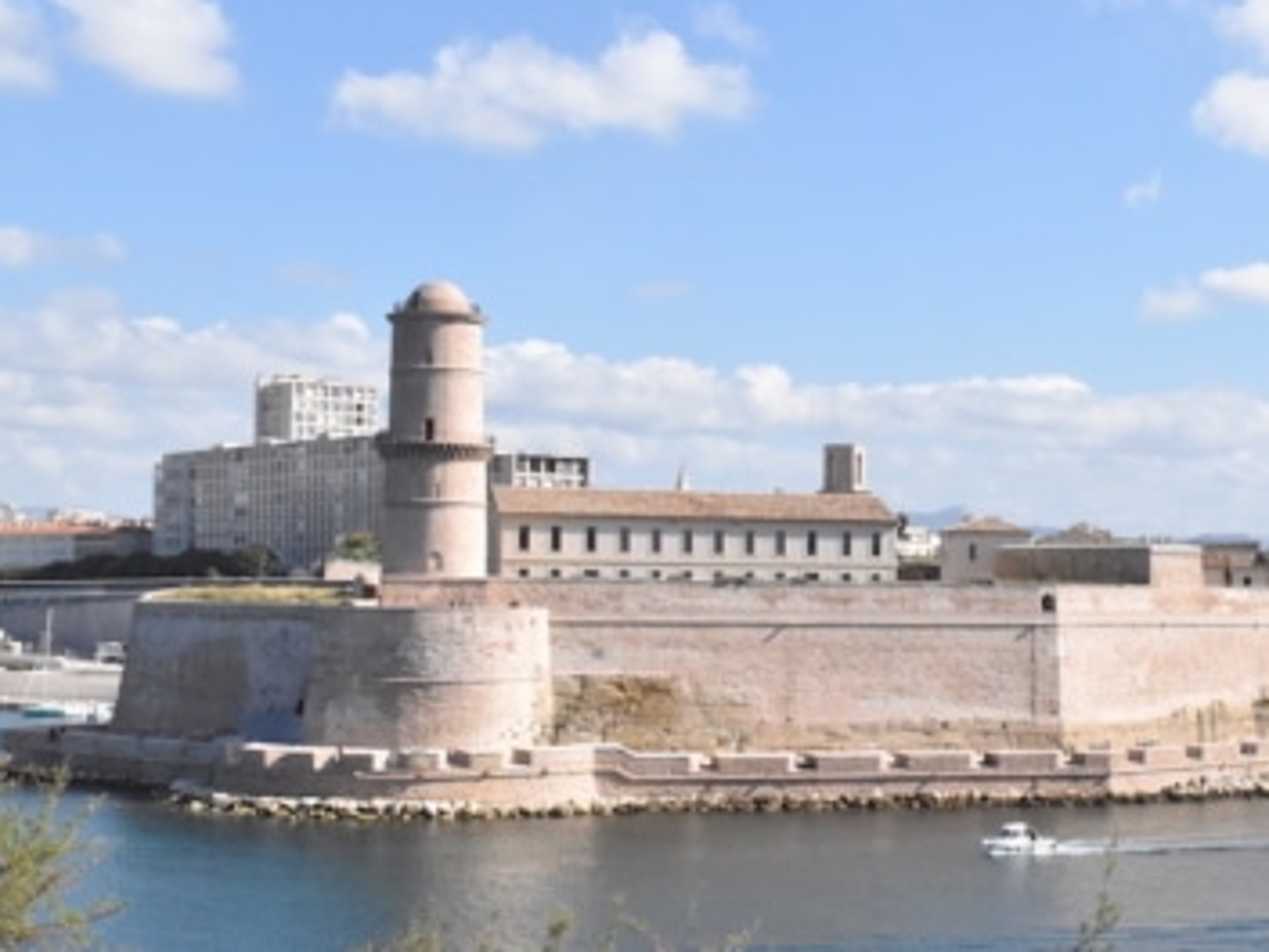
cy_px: 555
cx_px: 945
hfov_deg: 32.1
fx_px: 2163
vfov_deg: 24.8
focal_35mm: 59
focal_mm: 24
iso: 3200
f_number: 20
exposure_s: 1/1600
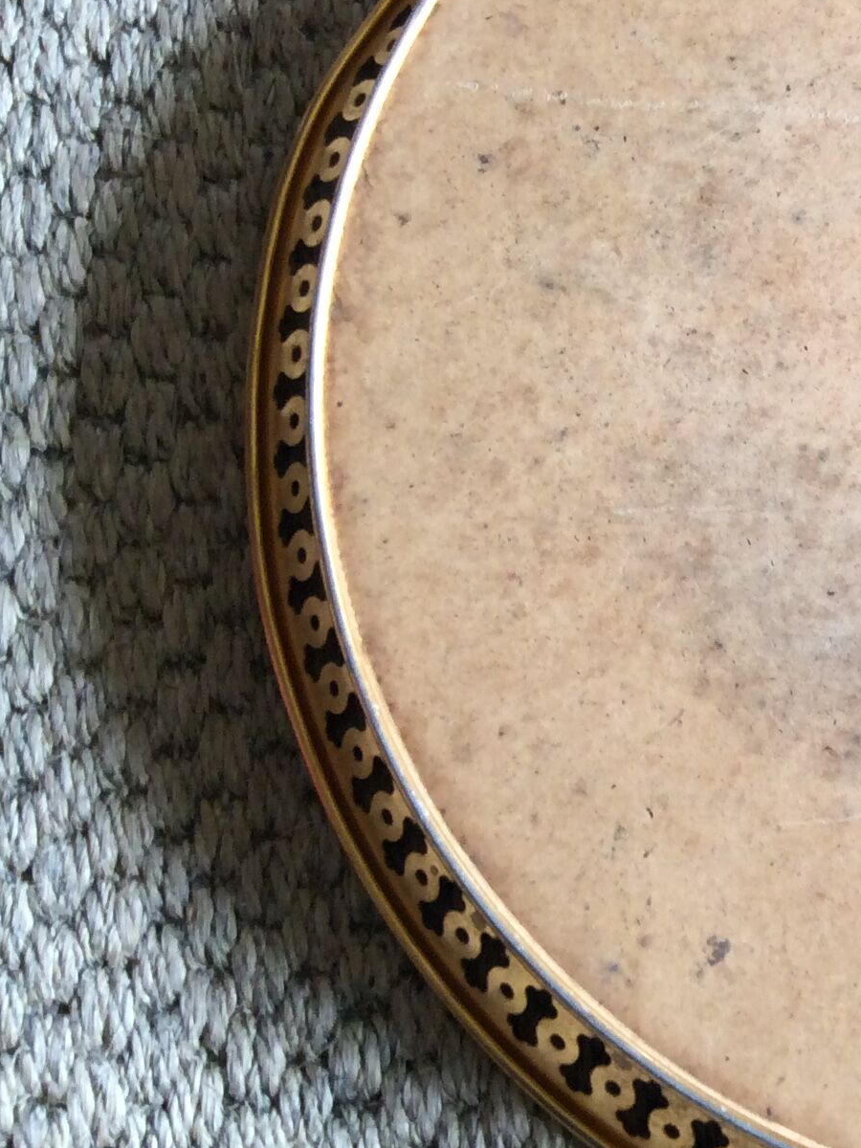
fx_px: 2288
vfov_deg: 28.1
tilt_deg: -76.5
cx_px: 1089
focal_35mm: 69
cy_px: 430
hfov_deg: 19.8
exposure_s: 1/25
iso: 64
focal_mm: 3.3
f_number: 2.4
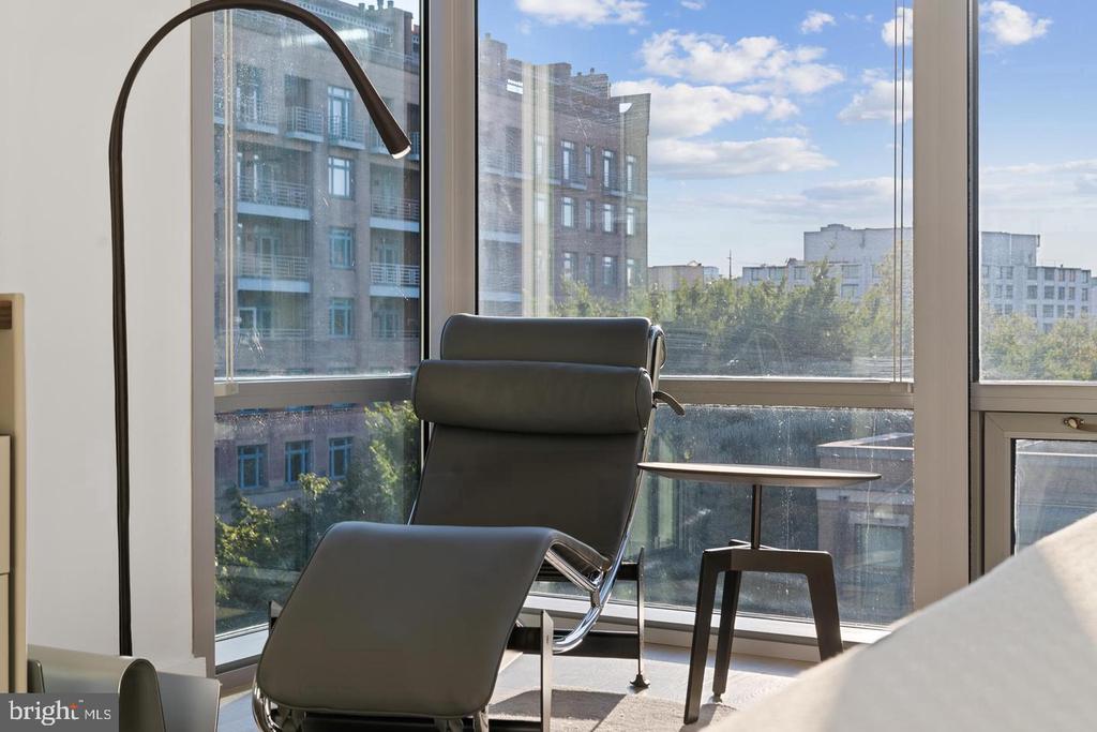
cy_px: 366
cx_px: 548
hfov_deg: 42.7
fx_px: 1402
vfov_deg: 29.3
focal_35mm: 46
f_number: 8
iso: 200
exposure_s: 1/25
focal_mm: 46
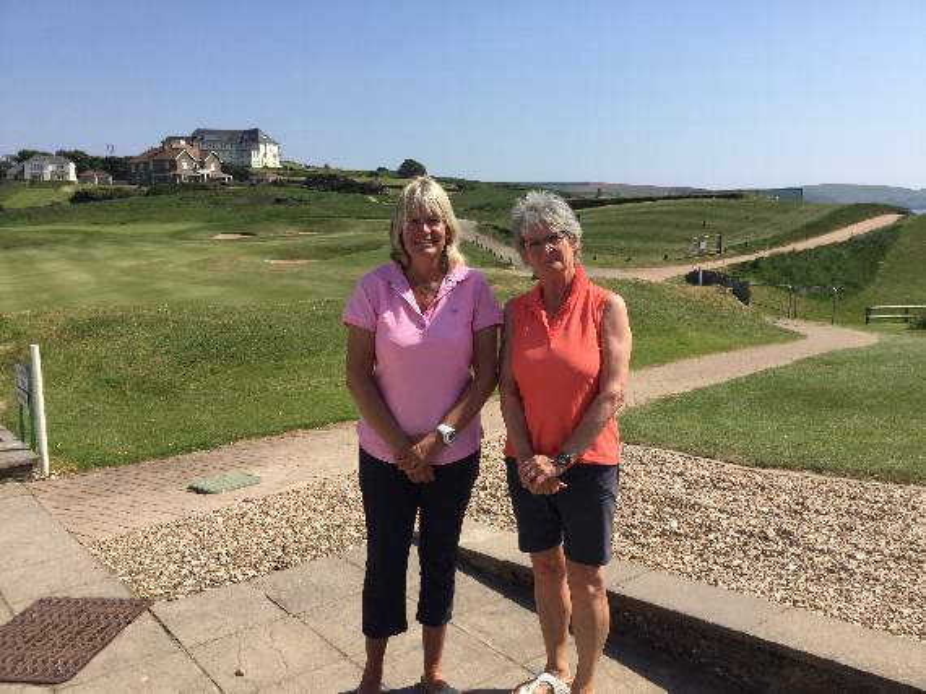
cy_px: 347
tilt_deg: -10.3
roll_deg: +0.2
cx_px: 463
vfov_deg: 45.4
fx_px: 829
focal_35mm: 31
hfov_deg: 58.4
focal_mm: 3.3
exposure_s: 1/1538
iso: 25
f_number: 2.4
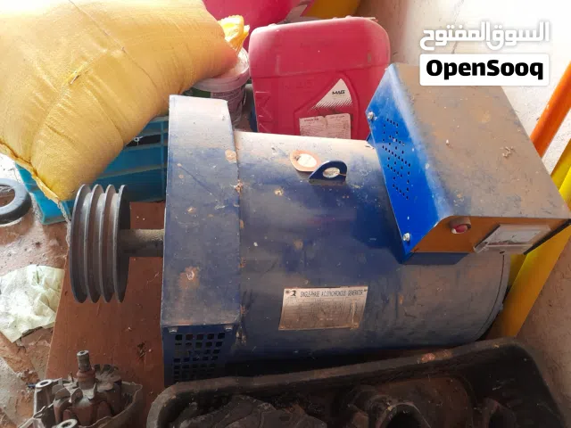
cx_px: 286
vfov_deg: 54.9
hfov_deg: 69.4
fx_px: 412
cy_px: 214
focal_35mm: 25
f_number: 2
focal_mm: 4.6
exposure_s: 1/25
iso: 400
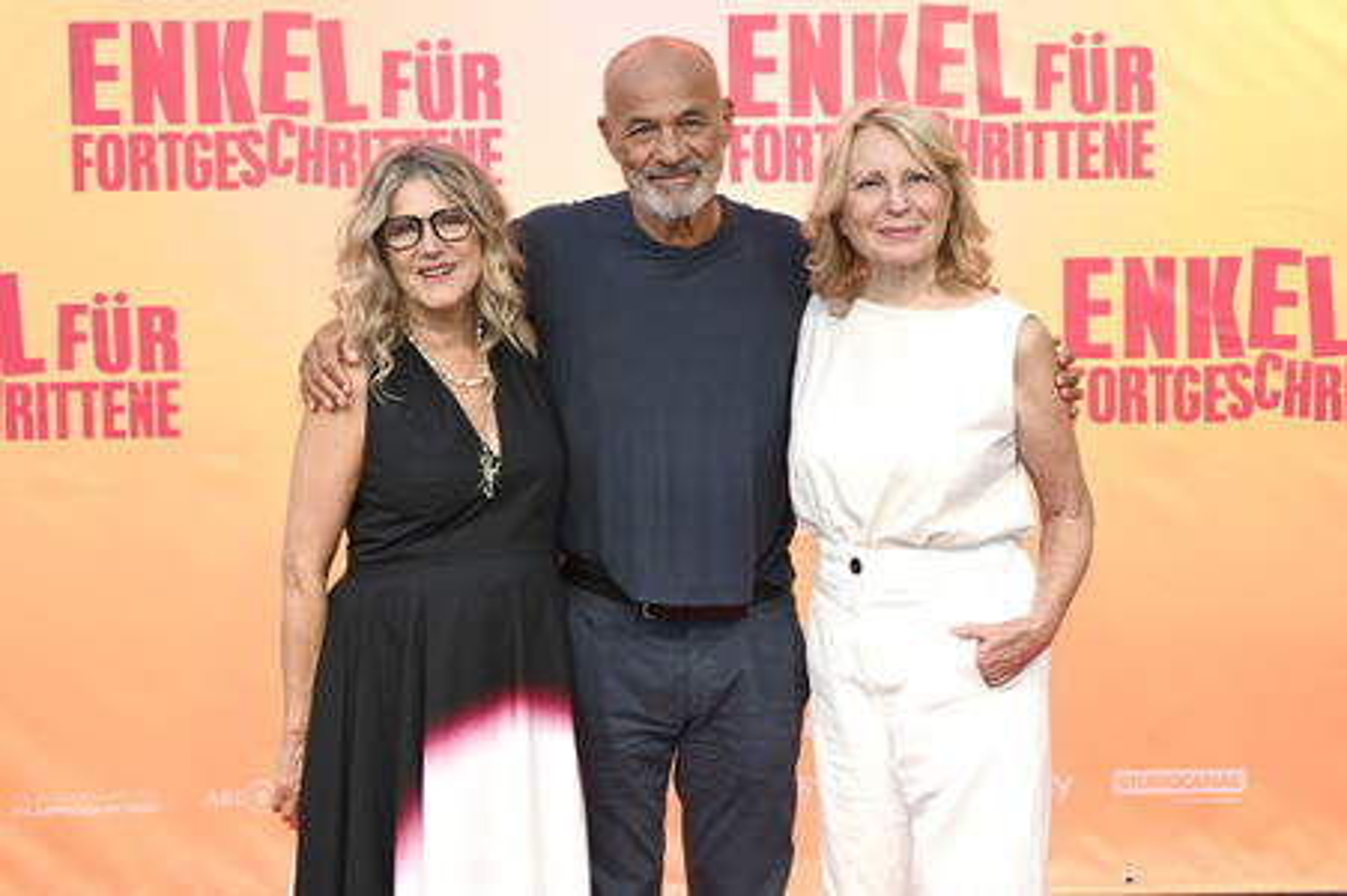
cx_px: 674
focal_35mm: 55
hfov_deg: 36.3
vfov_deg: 24.6
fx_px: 2056
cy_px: 448
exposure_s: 1/200
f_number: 5.6
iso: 800
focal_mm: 55
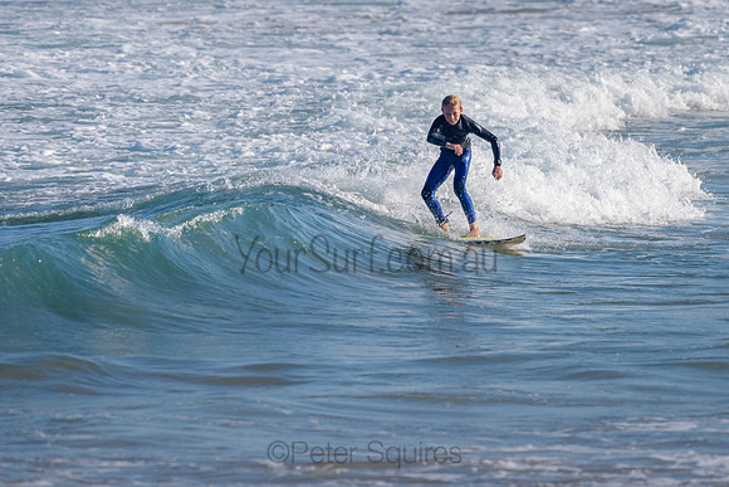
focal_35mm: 636
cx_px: 464
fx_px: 12885
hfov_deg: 3.2
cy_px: 177
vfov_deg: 2.2
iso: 140
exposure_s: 1/2000
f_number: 5.6
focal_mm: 500
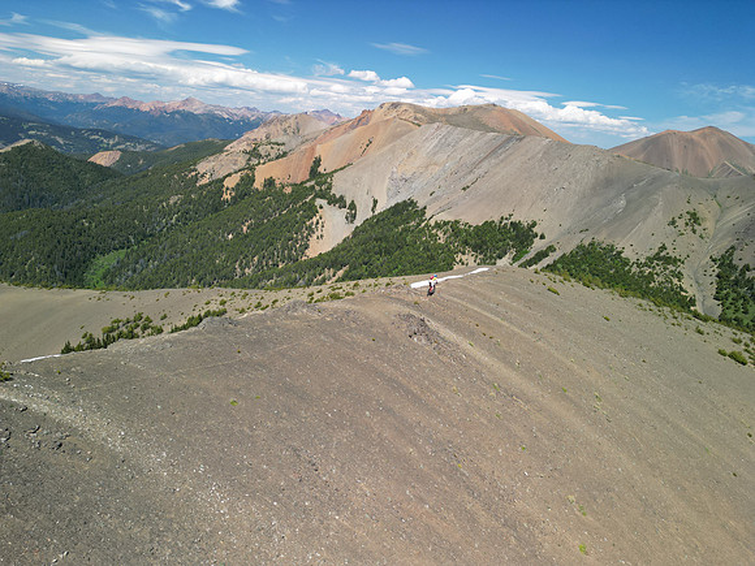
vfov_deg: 56.8
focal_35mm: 24
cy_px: 283
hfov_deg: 71.6
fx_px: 523
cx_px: 378
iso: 120
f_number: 1.7
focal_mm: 6.72
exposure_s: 1/1000
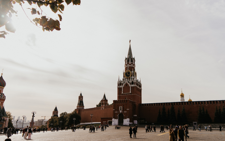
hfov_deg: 66.3
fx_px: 172
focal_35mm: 28
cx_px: 124
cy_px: 80
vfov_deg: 44.4
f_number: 4
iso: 100
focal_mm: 24
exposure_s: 1/500
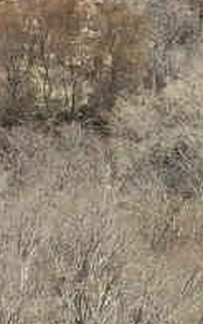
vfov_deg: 9.4
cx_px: 167
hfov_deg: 6.0
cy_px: 7
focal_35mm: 221
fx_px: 1951
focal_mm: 4.12
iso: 32
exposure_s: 1/1325
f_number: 2.2
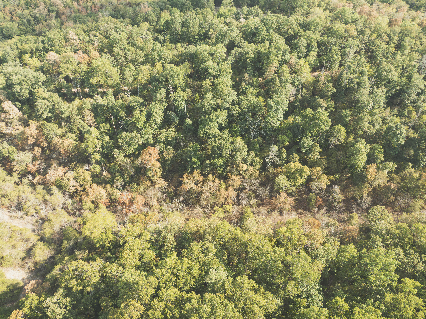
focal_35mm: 24
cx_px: 213
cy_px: 160
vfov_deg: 56.8
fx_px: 295
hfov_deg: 71.6
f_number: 2.8
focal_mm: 12.29
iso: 100
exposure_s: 1/800
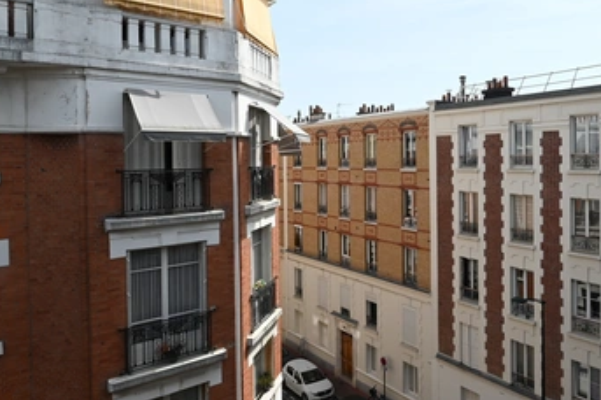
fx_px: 467
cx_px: 401
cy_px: 157
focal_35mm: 28
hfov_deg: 63.8
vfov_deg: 46.0
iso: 200
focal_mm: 16
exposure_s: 1/160
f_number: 11
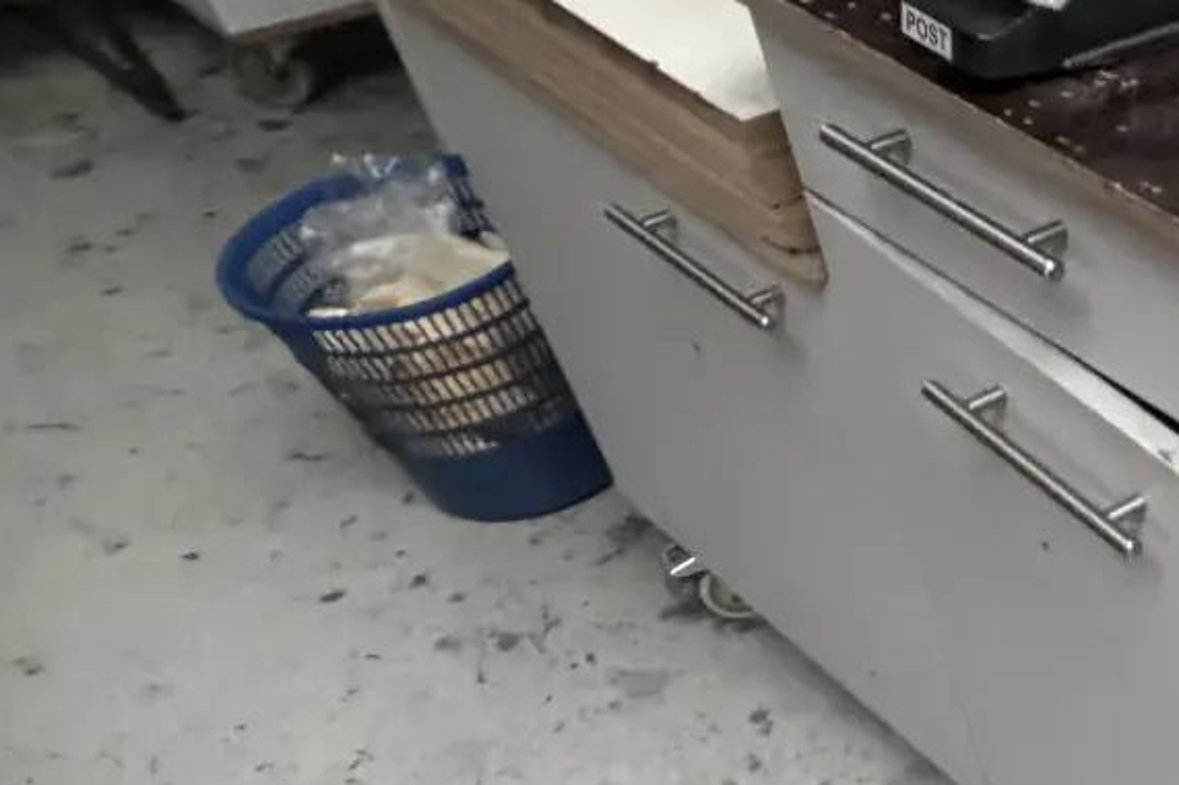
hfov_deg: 29.0
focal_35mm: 49
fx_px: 1604
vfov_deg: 27.0
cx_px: 1681
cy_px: 611
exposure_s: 1/119
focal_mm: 2.22
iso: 320
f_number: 2.2
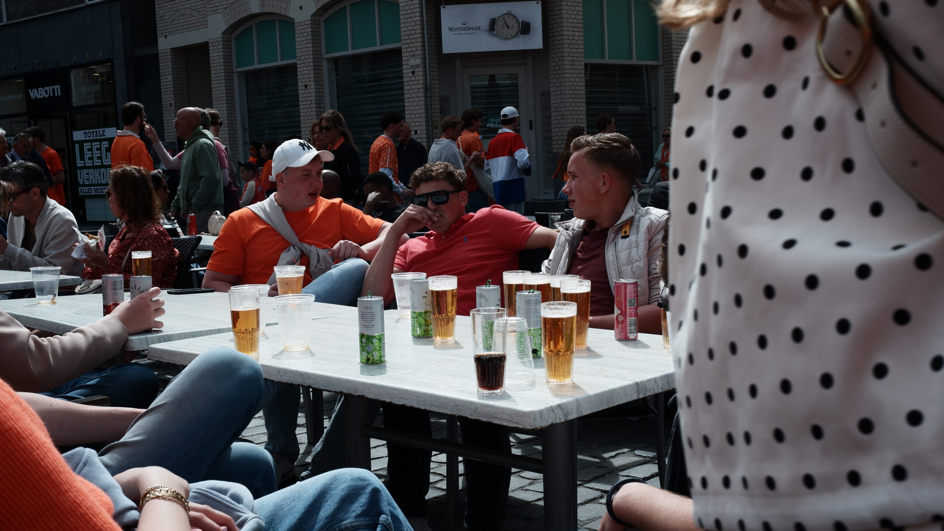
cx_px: 472
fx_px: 1076
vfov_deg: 27.7
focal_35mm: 43
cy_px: 298
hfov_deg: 47.4
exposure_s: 1/600
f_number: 9
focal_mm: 27
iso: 200
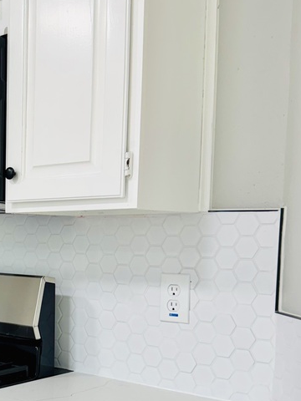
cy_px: 282
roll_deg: -0.1
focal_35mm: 54
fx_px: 626
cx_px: -20
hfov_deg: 25.3
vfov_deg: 35.0
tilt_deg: -5.4
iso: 125
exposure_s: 1/120
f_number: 1.78
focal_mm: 6.76
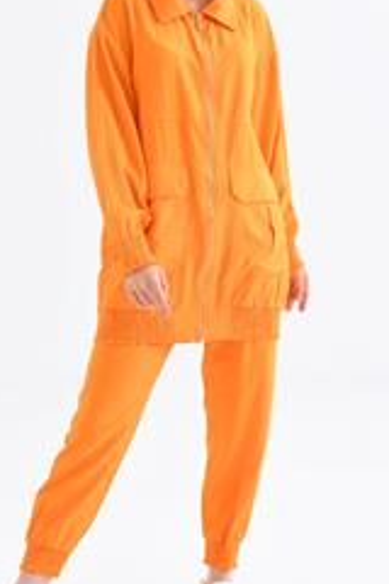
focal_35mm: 103
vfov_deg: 19.8
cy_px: 326
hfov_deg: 13.3
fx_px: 1669
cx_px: 190
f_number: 6.3
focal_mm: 55
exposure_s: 1/125
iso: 125
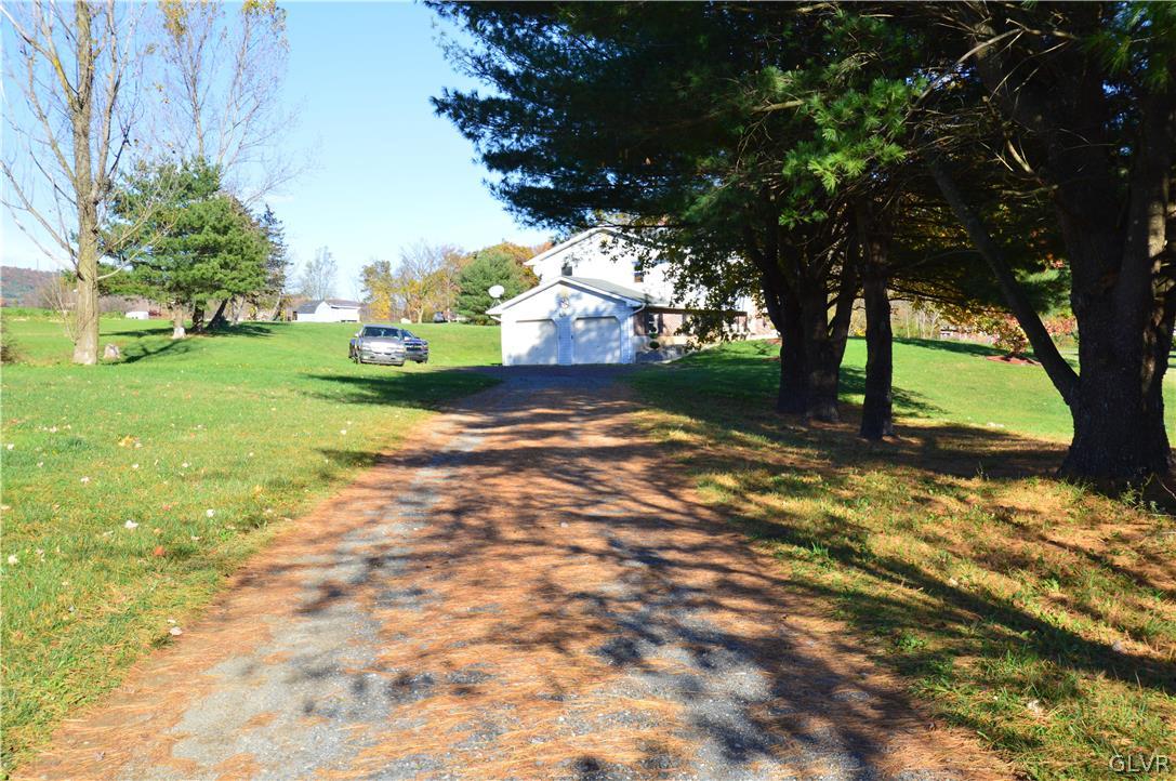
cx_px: 588
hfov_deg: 53.2
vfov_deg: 36.8
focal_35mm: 36
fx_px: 1175
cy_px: 390
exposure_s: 1/250
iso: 400
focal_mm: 24
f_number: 10
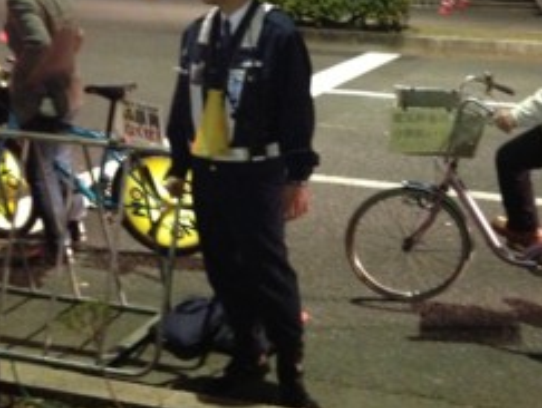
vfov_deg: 23.9
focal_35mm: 61
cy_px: 111
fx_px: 957
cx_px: 404
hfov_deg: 31.1
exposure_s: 1/15
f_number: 2.4
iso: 800
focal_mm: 4.13
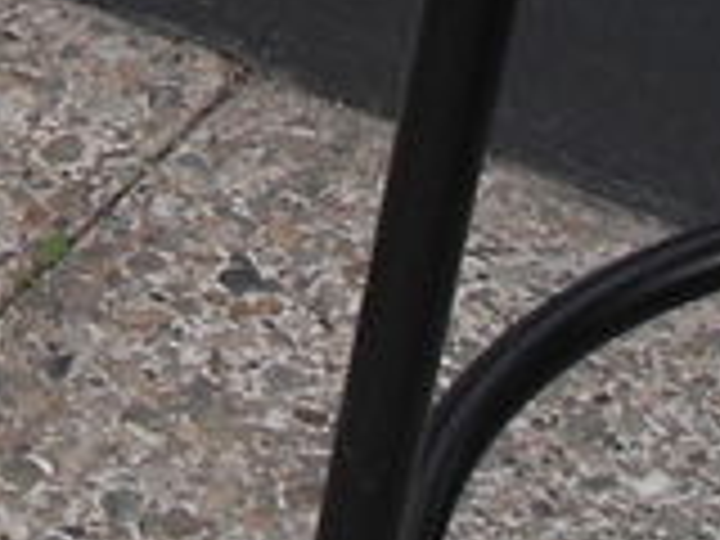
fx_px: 4805
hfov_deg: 8.5
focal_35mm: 231
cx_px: 81
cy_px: -796
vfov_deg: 6.1
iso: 80
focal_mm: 6.3
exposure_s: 1/180
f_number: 2.8
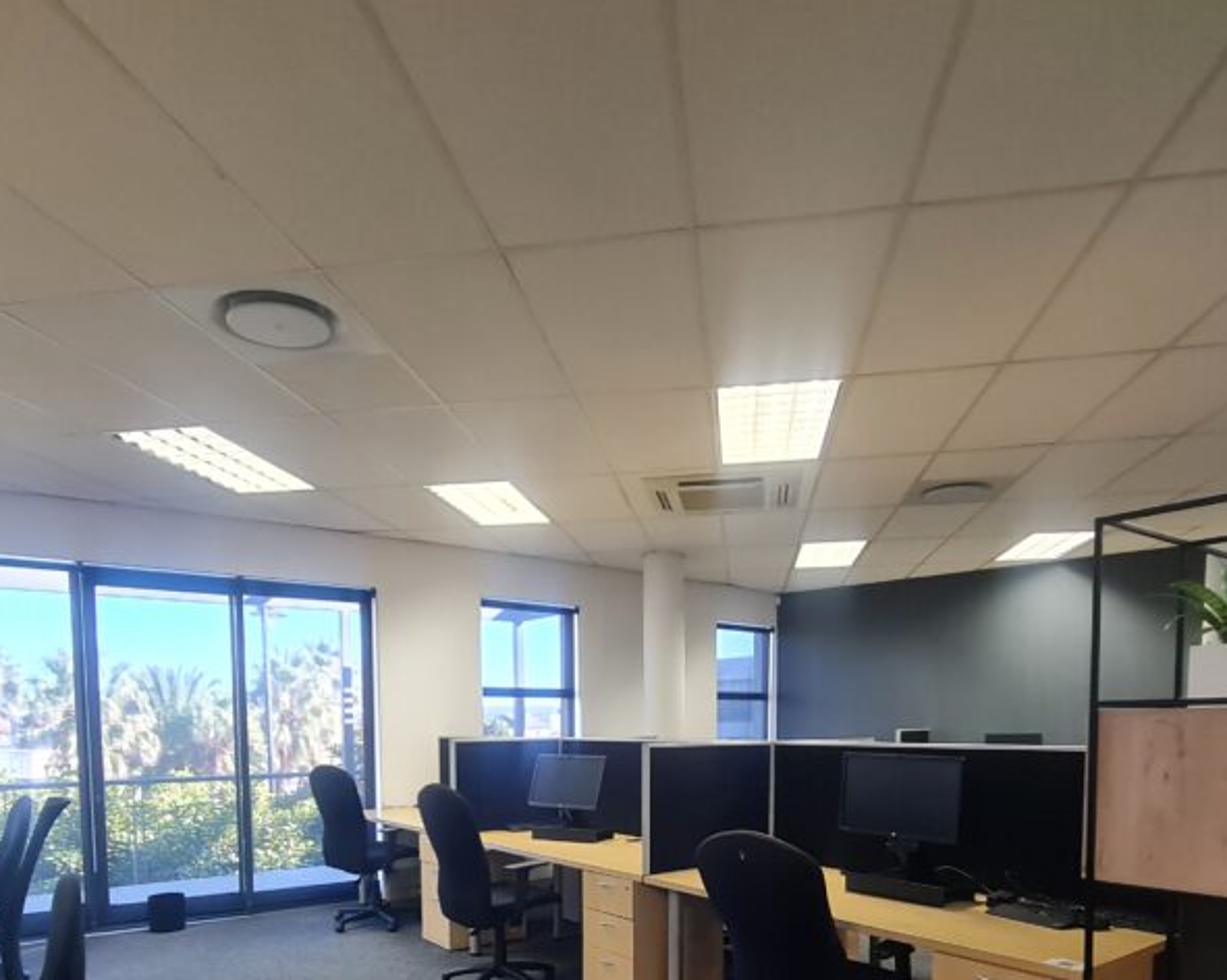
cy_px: 781
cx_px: 573
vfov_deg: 58.4
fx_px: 798
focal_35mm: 22
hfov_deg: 75.0
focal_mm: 2.2
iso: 320
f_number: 2.2
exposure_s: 1/50
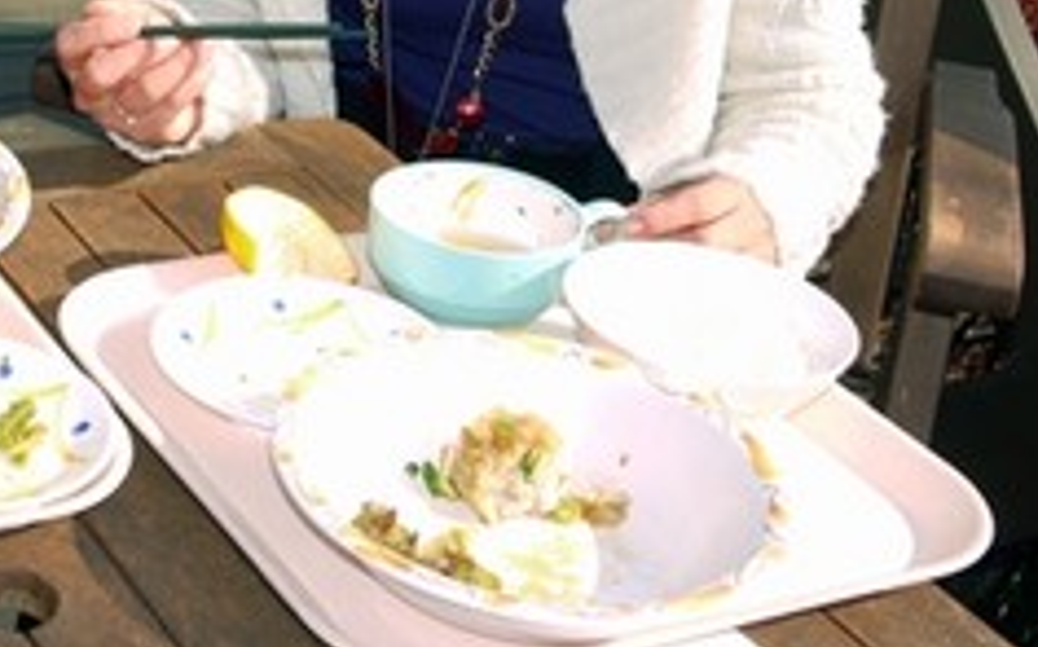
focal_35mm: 90
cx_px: 79
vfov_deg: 14.1
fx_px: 2544
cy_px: -103
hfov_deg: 22.4
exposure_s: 1/160
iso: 100
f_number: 8
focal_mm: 20
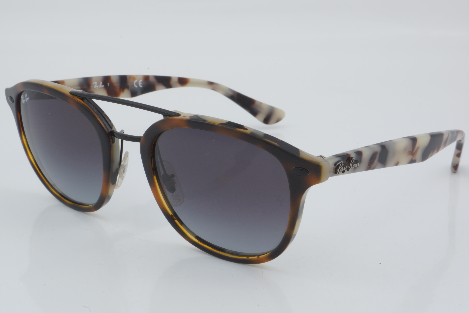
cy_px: 156
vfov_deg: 18.2
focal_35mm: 75
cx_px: 234
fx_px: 977
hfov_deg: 27.0
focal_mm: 50
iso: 100
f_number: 32
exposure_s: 1/3
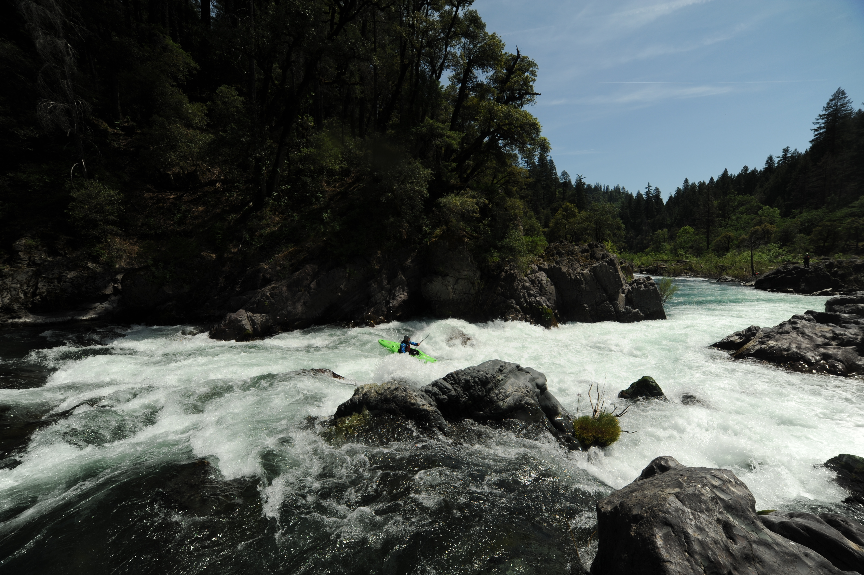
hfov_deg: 104.3
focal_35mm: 14
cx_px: 432
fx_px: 336
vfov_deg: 81.1
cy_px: 288
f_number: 8
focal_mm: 14
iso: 200
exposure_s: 1/1000
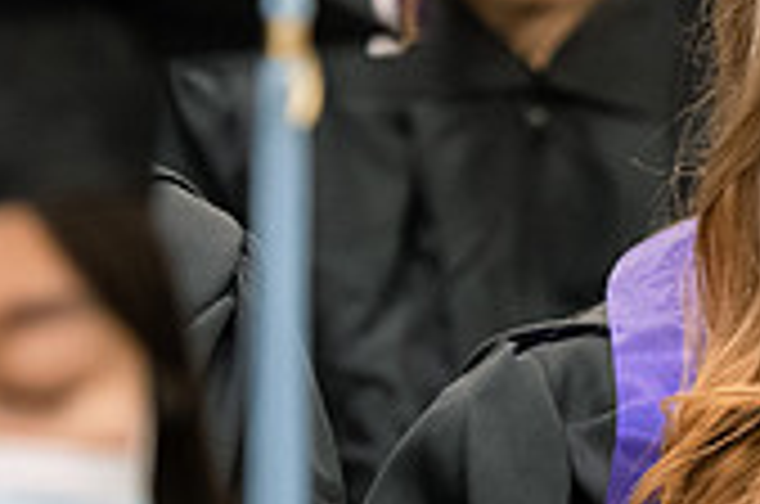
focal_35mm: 430
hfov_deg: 4.8
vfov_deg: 3.2
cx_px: 1007
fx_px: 9061
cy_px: 227
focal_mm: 125
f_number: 3.2
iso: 3200
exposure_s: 1/200
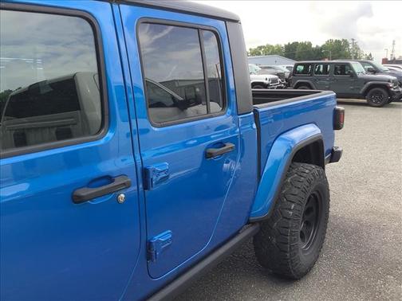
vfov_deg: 45.4
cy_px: 150
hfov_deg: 58.4
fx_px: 360
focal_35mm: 31
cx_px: 201
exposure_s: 1/159
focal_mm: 3.3
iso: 25
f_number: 2.4
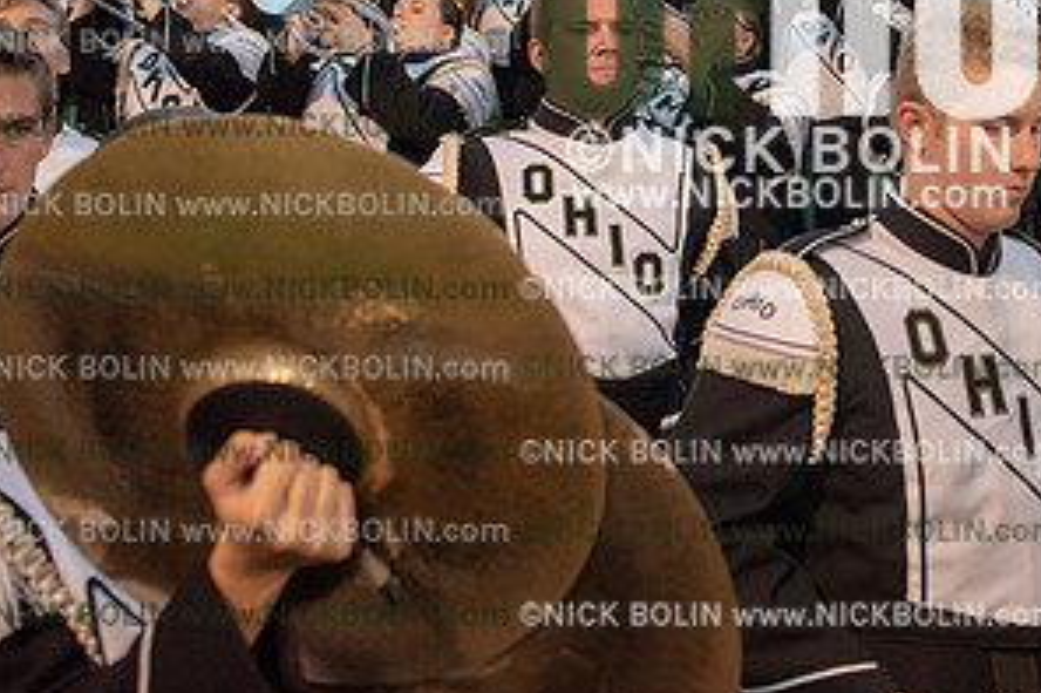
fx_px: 1358
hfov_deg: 40.7
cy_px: 44
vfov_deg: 27.4
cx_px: 788
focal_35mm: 47
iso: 2000
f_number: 3.2
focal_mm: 24
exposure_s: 1/250
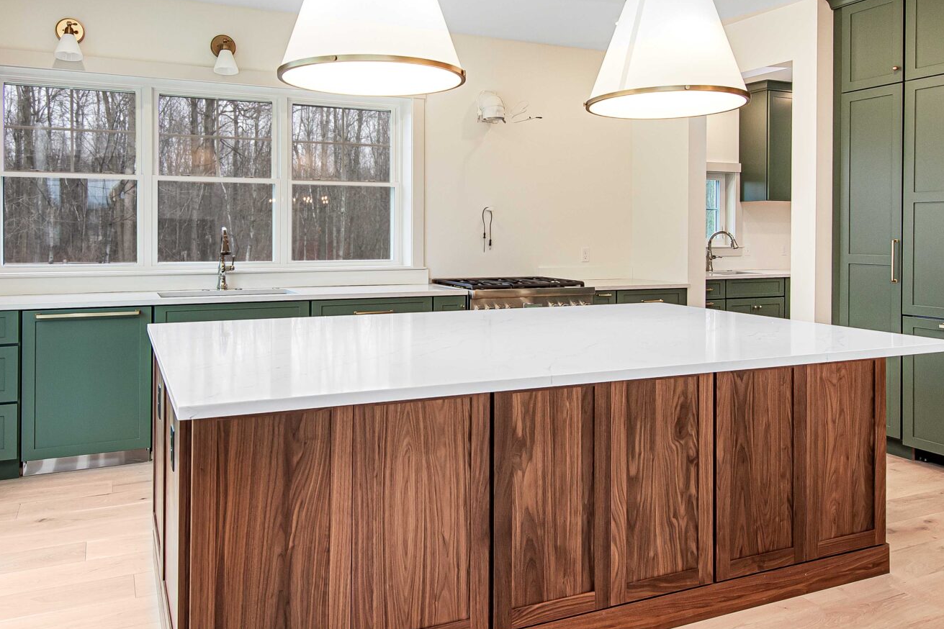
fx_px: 656
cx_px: 433
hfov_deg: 71.4
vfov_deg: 50.7
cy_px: 229
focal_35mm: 25
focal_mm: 11
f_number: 7.1
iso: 200
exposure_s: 1/40
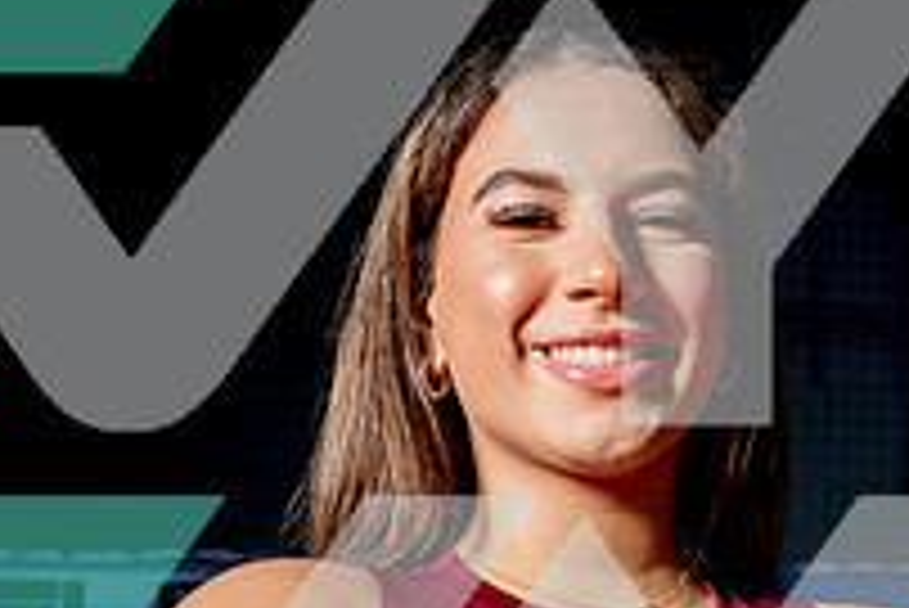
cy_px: 736
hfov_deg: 26.9
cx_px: 900
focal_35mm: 71
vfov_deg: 18.2
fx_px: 1794
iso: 250
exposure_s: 1/200
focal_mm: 24
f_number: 4.5
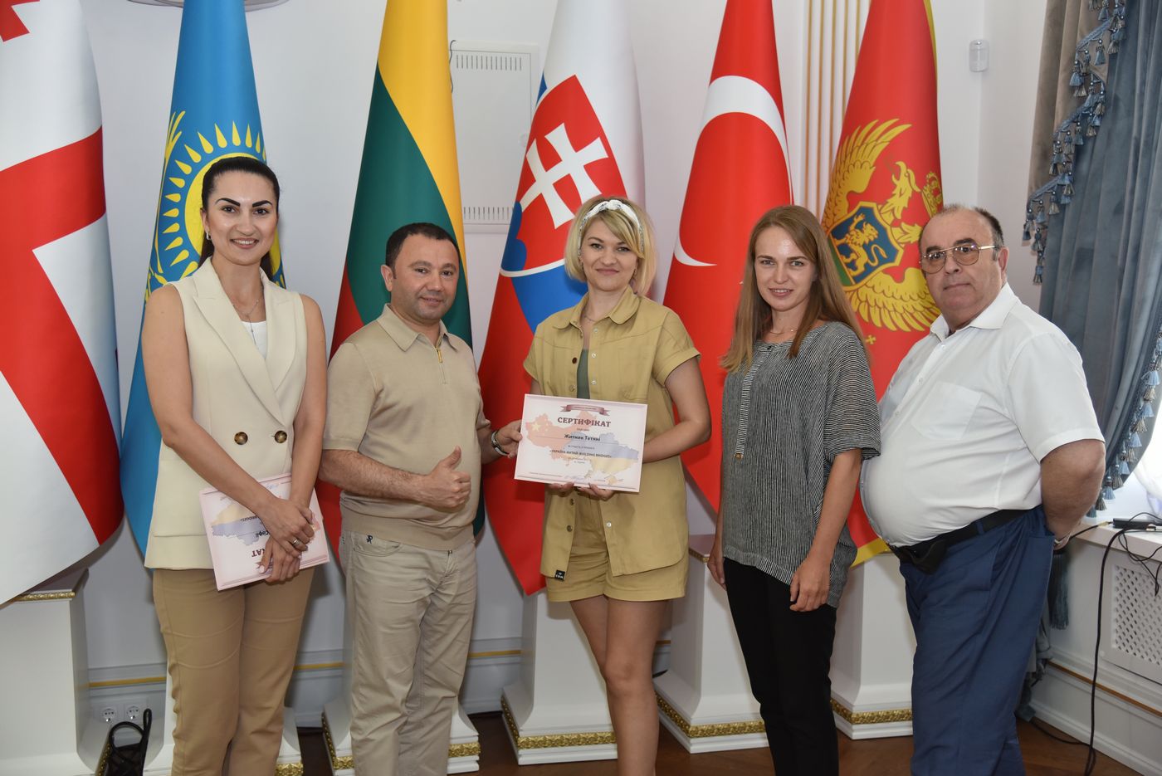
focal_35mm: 40
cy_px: 388
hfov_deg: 48.4
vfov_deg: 33.4
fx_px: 1292
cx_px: 581
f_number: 4
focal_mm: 40
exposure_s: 1/200
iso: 800
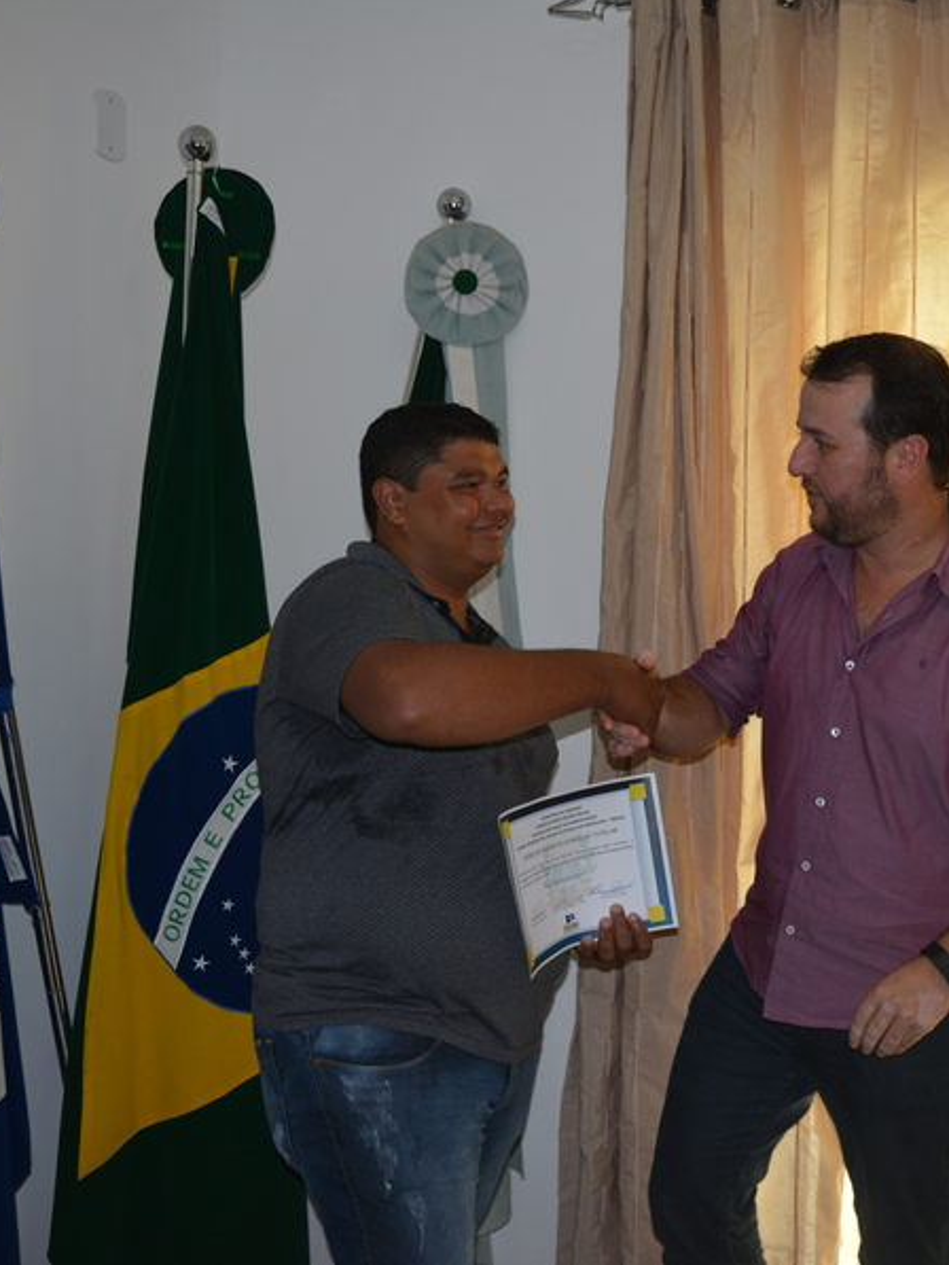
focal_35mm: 46
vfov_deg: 41.5
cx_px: 585
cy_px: 629
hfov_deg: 31.6
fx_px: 1671
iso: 280
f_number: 3.8
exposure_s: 1/125
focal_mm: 21
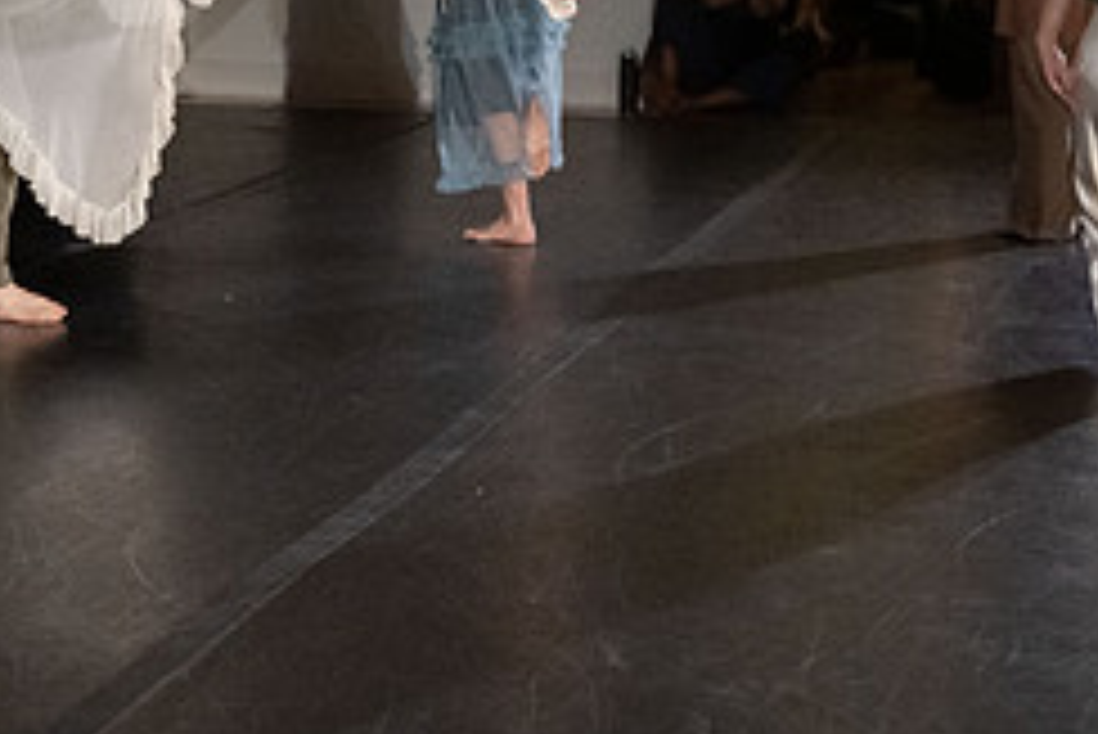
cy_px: -7
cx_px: -18
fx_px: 3052
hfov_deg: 19.7
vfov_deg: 13.5
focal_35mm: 100
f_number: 5
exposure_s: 1/400
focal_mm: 42
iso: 6400
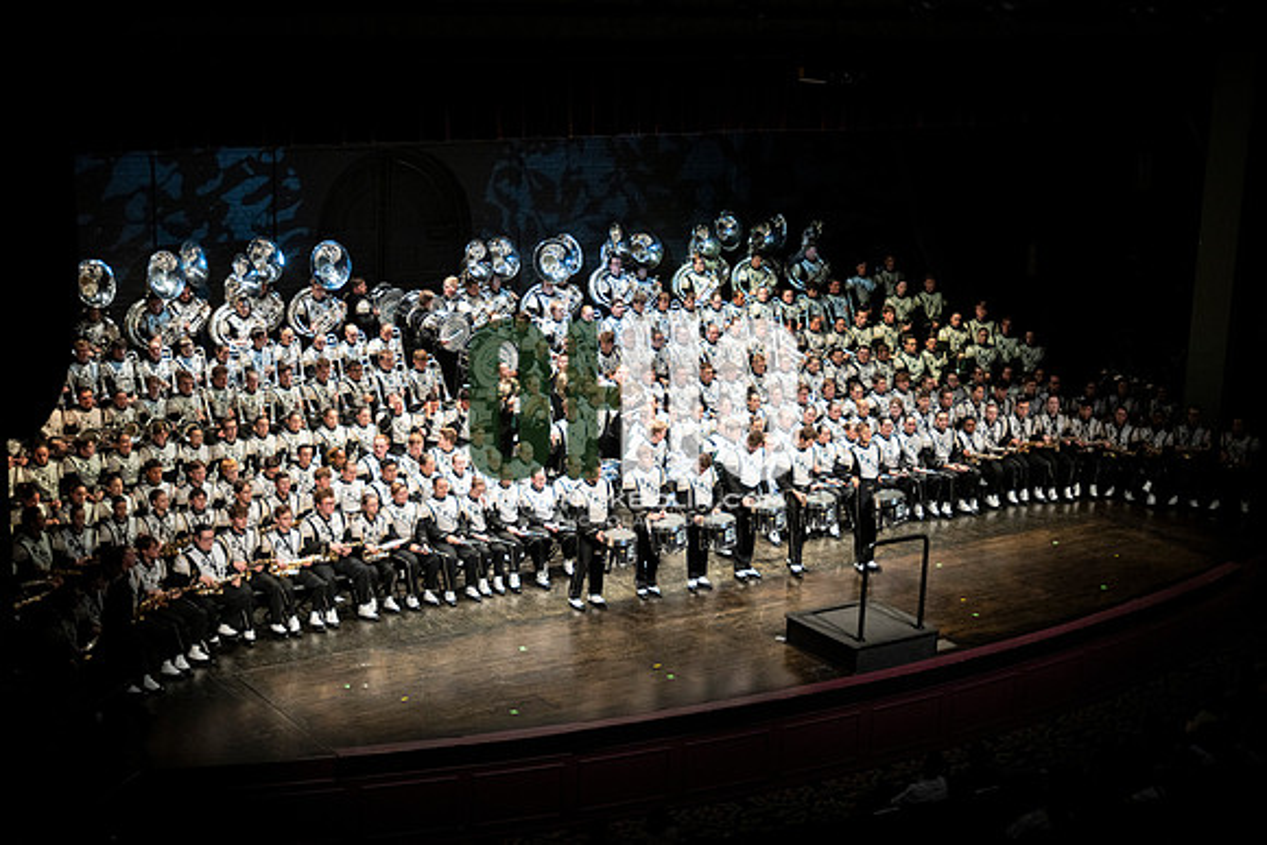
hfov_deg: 35.0
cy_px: 422
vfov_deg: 23.8
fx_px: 2006
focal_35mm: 57
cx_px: 634
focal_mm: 57
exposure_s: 1/500
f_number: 2.8
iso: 1250
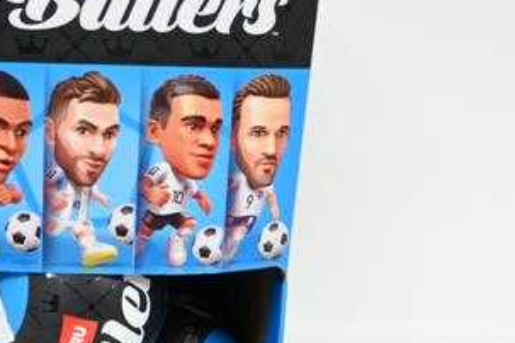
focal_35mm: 70
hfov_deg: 28.5
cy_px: 219
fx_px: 996
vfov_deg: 19.5
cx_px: 112
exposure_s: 1/160
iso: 400
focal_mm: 19.5
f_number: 3.8
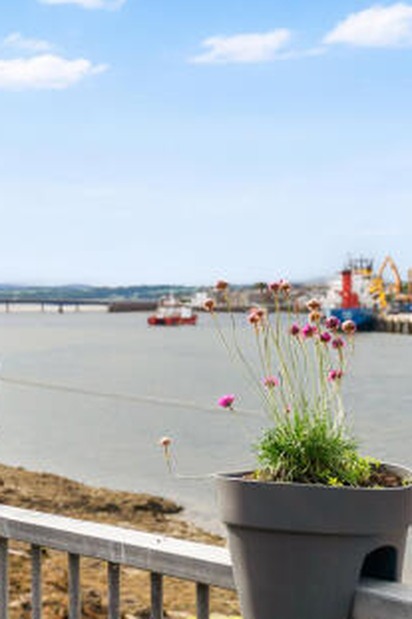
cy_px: 311
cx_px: 175
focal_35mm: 75
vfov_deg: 27.0
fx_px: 1289
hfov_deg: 18.2
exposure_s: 1/1000
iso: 200
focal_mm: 33
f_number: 4.5
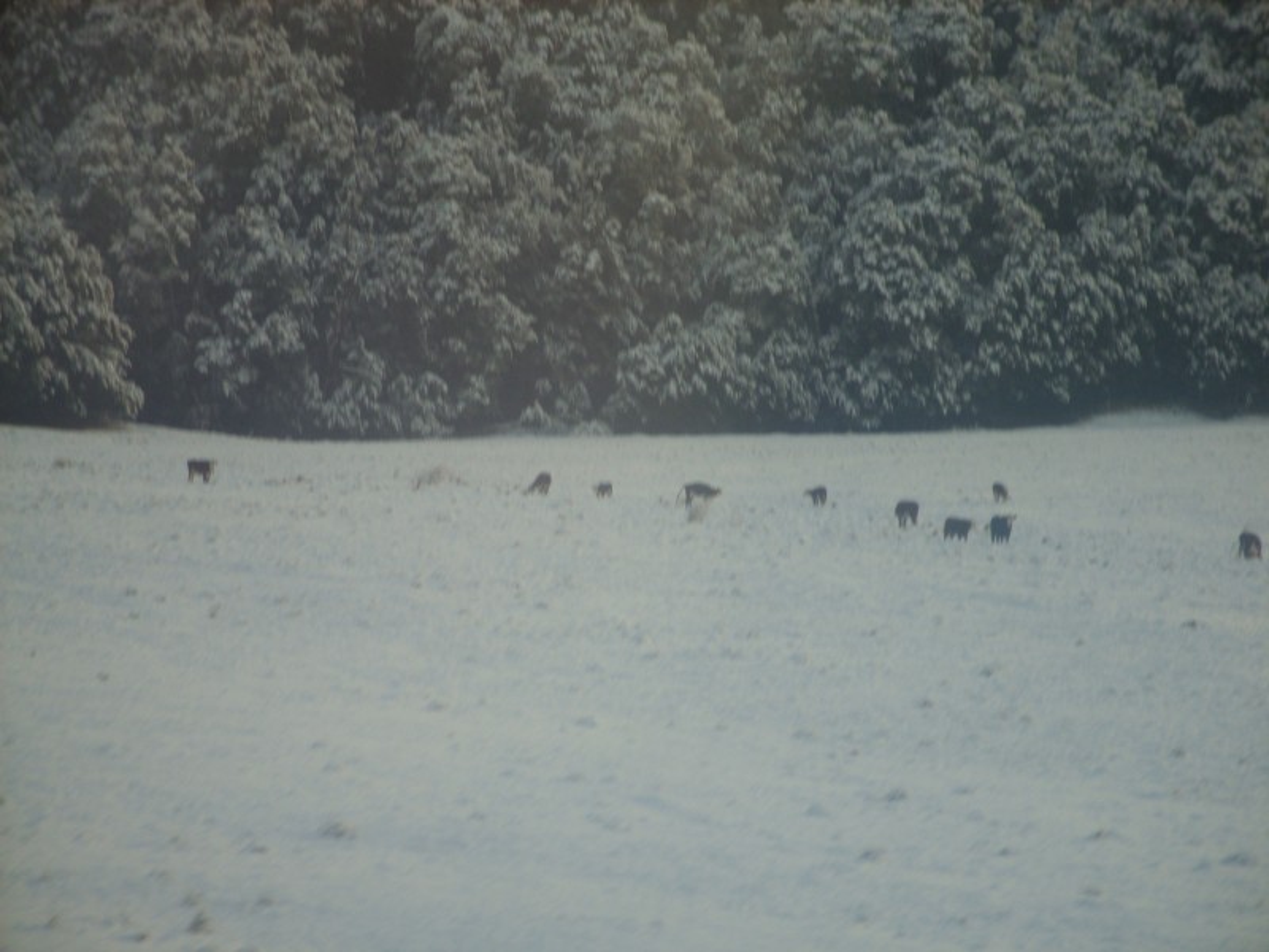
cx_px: 634
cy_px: 476
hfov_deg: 10.4
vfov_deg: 7.8
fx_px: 6965
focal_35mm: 190
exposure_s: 1/148
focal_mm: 39
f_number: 4.5
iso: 50
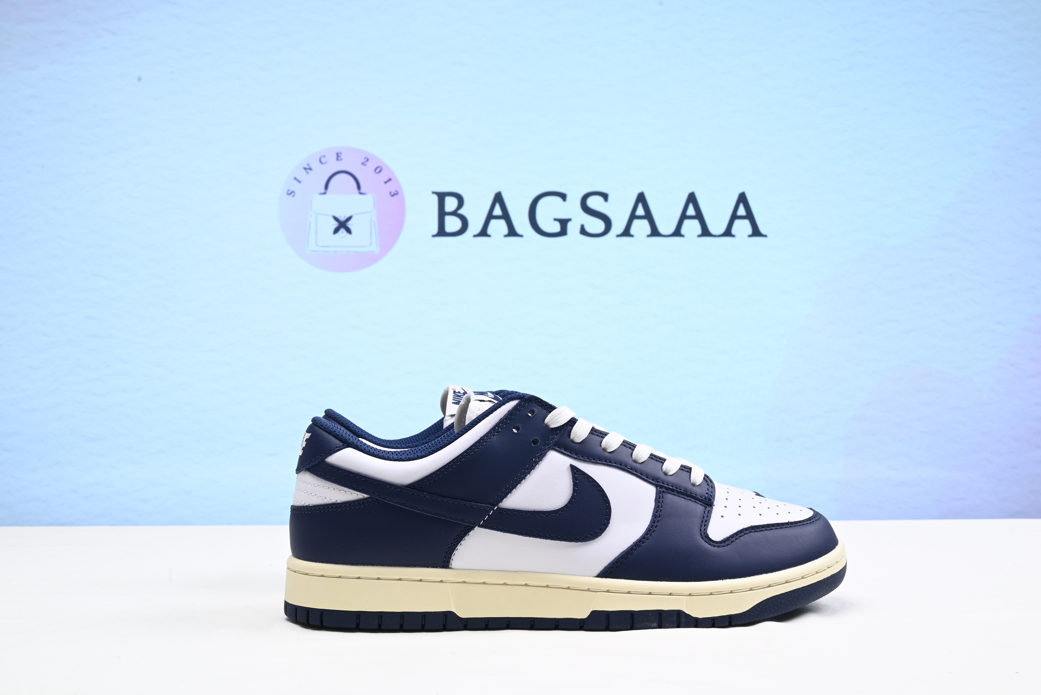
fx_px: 1157
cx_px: 520
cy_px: 348
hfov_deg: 48.4
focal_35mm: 40
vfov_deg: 33.4
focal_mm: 40
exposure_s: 1/2
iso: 100
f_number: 16
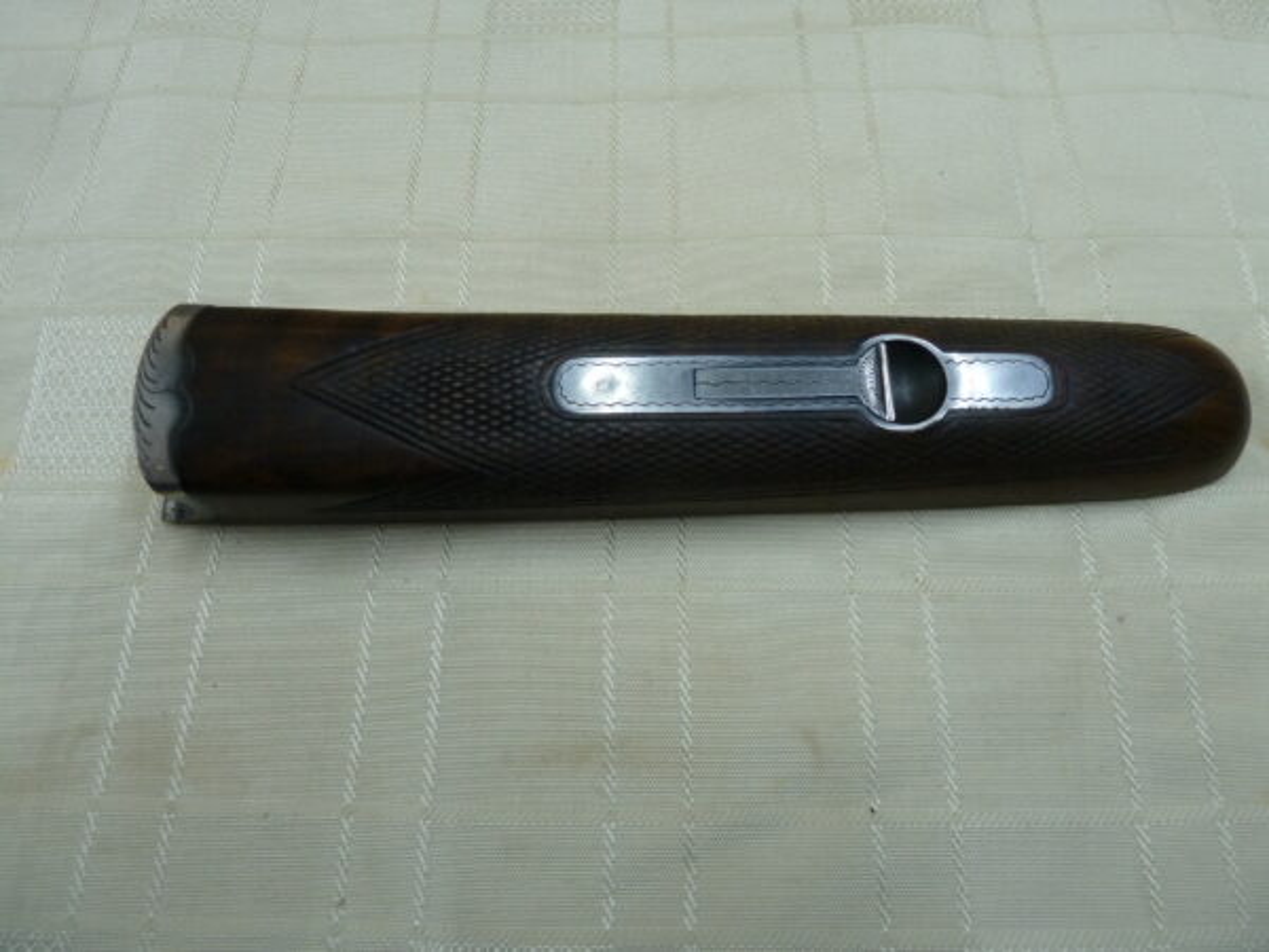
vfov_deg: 54.9
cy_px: 476
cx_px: 634
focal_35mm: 25
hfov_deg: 69.4
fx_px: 916
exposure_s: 1/30
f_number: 3.3
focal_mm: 4.1
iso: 200
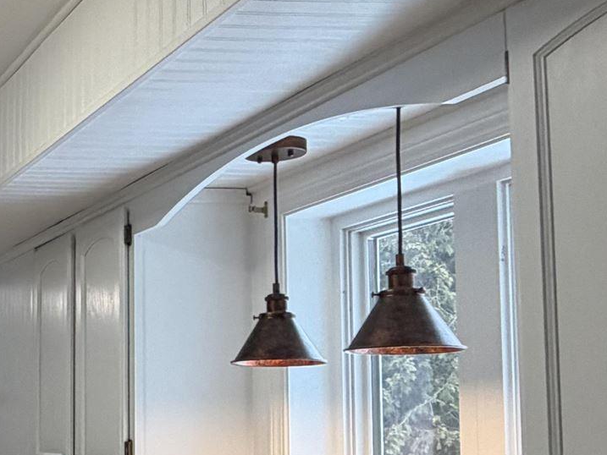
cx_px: -306
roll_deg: -1.5
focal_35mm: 60
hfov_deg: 24.7
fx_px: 1052
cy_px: 346
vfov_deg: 24.1
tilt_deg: +3.5
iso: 160
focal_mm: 2.22
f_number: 2.2
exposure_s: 1/120
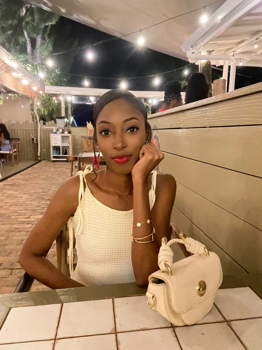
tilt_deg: -9.4
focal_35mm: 26
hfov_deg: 53.1
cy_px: 175
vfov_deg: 67.3
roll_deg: +0.0
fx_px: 262
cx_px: 131
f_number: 1.8
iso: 800
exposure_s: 1/20
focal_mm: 4.25
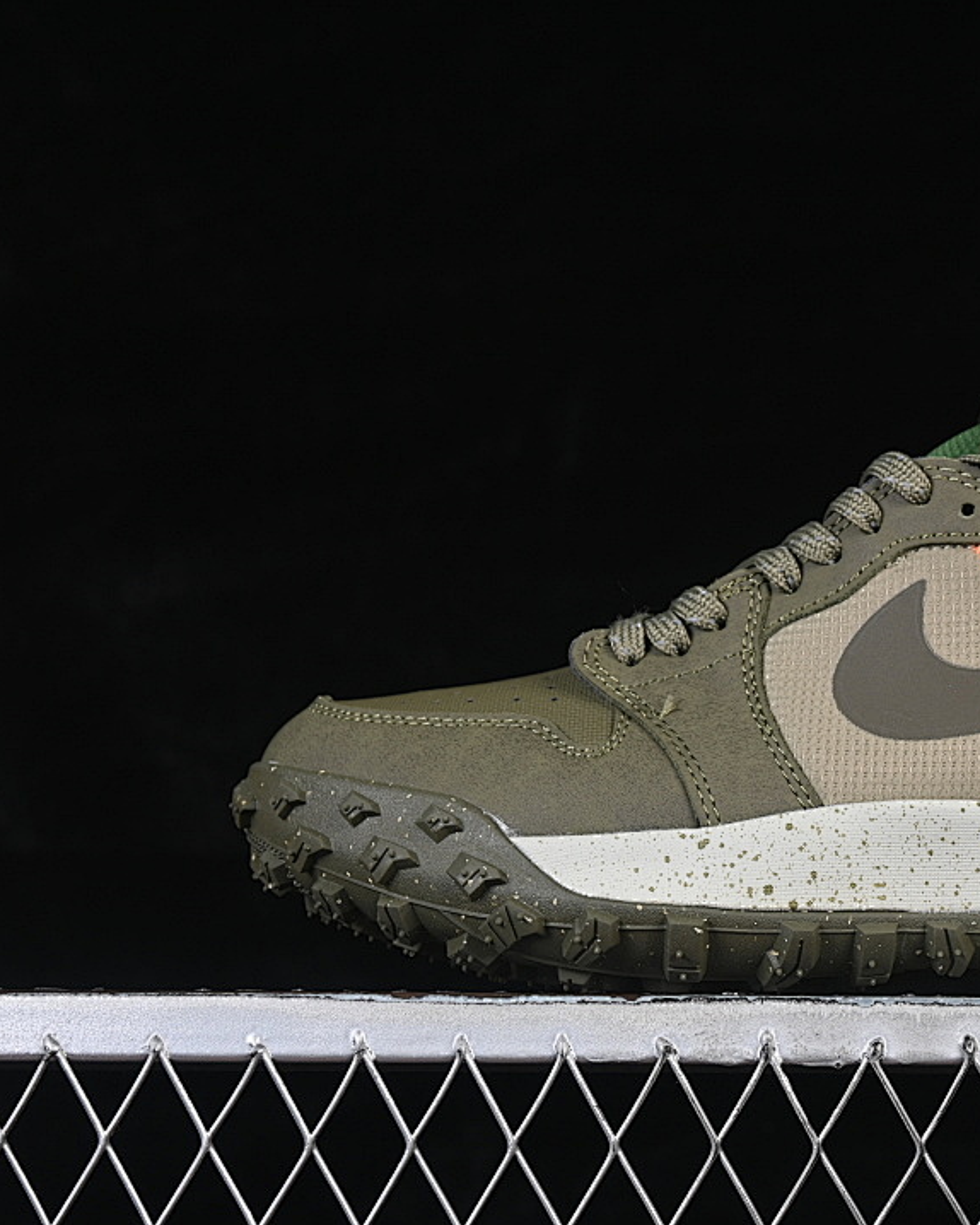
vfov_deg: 18.1
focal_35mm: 106
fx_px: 3841
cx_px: 886
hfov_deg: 14.4
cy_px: 613
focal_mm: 50
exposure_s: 1/60
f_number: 7.1
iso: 160
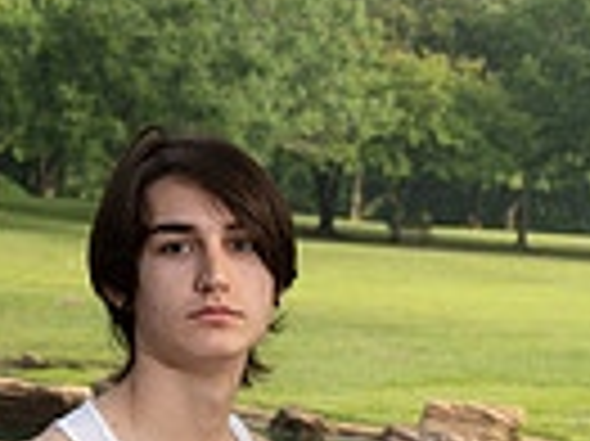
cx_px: 149
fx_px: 3150
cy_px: 958
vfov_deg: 7.6
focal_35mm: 185
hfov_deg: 10.7
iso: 250
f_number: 8
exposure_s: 1/250
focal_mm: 56
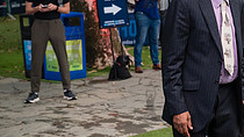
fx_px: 653
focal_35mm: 101
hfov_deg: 19.8
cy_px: 44
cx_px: 299
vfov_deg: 12.0
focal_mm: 35
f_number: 3.5
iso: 2000
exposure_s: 1/125
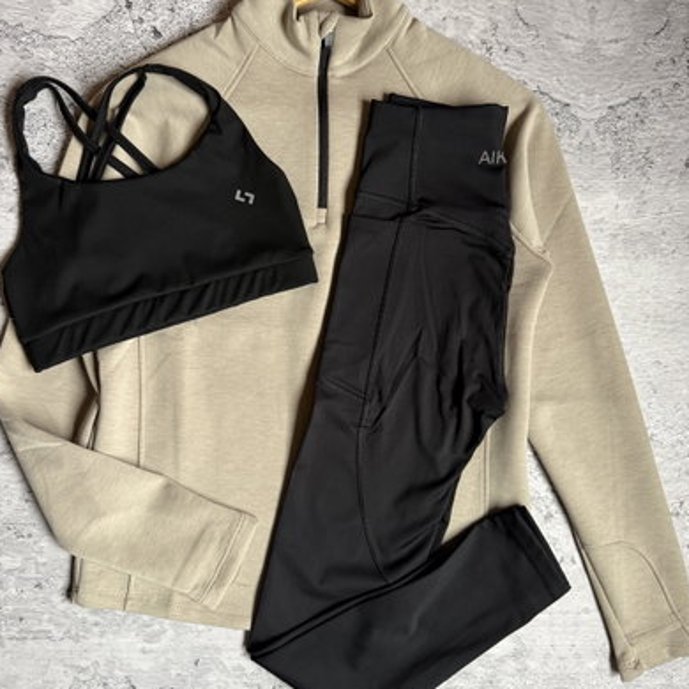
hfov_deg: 55.6
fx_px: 653
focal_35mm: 29
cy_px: 338
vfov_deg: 55.6
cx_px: 341
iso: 320
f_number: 1.78
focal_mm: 6.76
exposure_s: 1/60
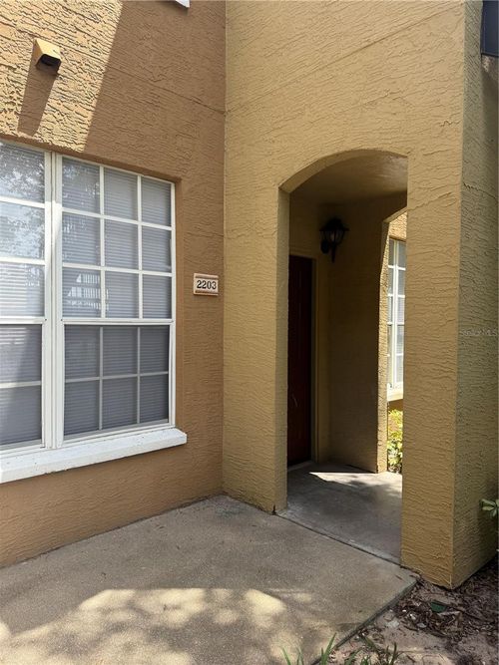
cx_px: 250
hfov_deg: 56.8
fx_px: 461
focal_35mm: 24
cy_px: 332
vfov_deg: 71.6
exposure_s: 1/1410
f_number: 1.78
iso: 100
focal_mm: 6.76
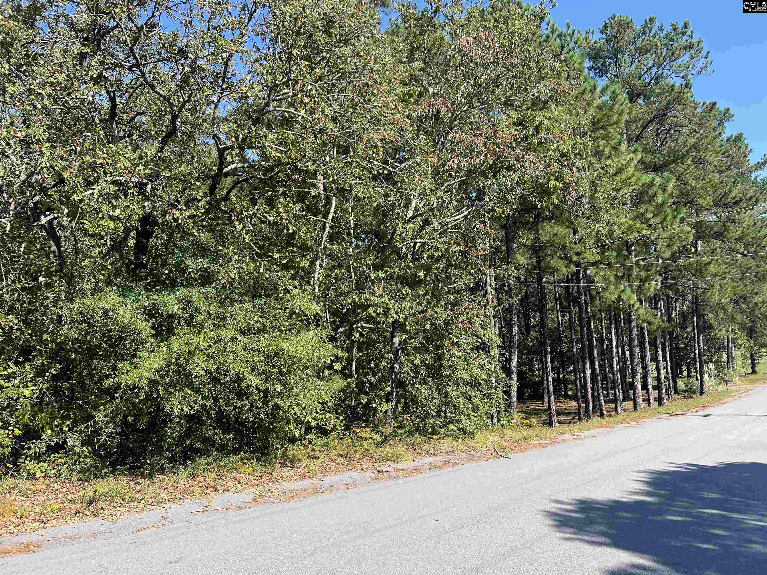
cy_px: 288
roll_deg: +3.0
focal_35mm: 26
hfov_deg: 67.3
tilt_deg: +6.1
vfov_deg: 53.1
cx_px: 384
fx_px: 576
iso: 50
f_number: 1.5
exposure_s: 1/1698
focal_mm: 5.7
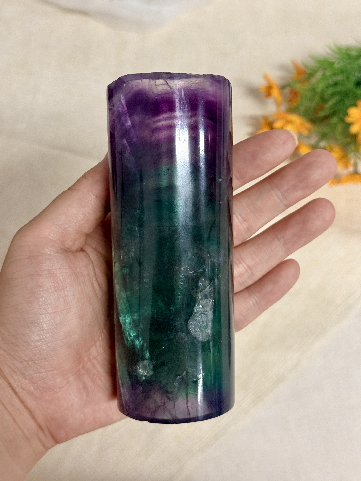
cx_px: 180
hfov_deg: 30.3
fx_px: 667
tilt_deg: -64.2
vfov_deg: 39.7
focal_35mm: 48
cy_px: 240
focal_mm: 6.76
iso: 200
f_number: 1.78
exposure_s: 1/50
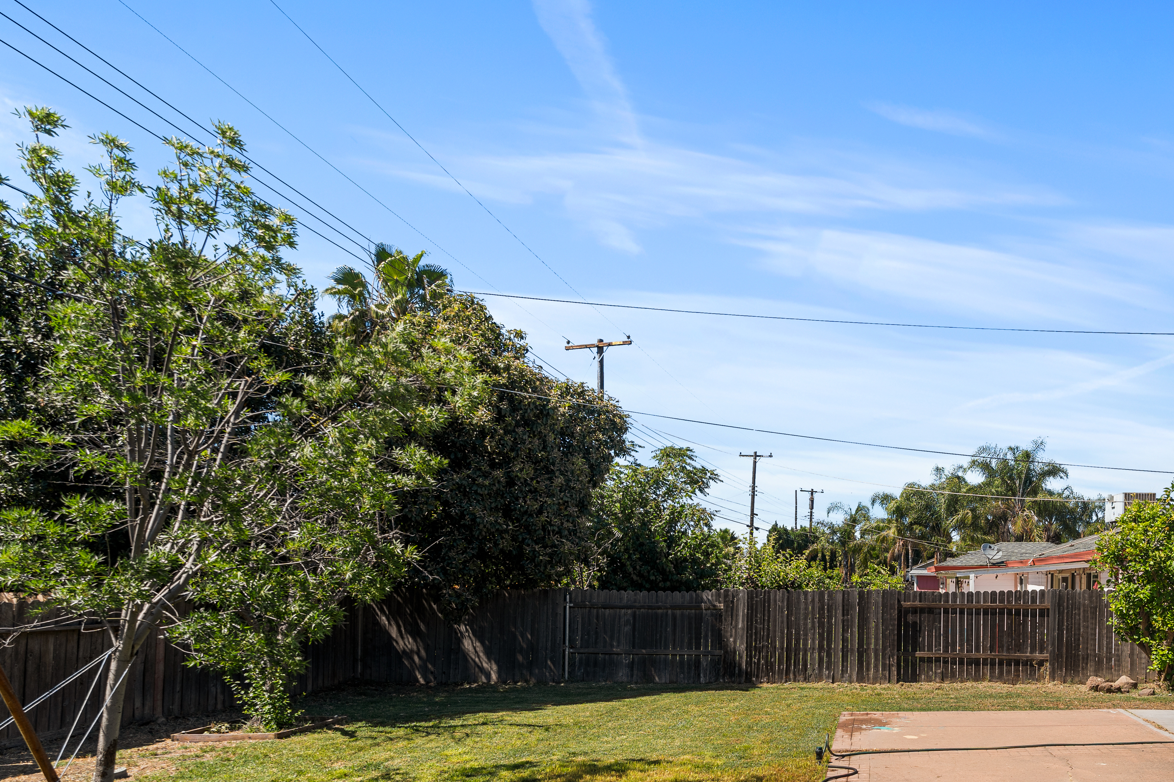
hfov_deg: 65.7
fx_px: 848
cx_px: 861
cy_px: 584
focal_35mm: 26
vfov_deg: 47.7
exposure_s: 1/640
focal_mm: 16
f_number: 4
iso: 125
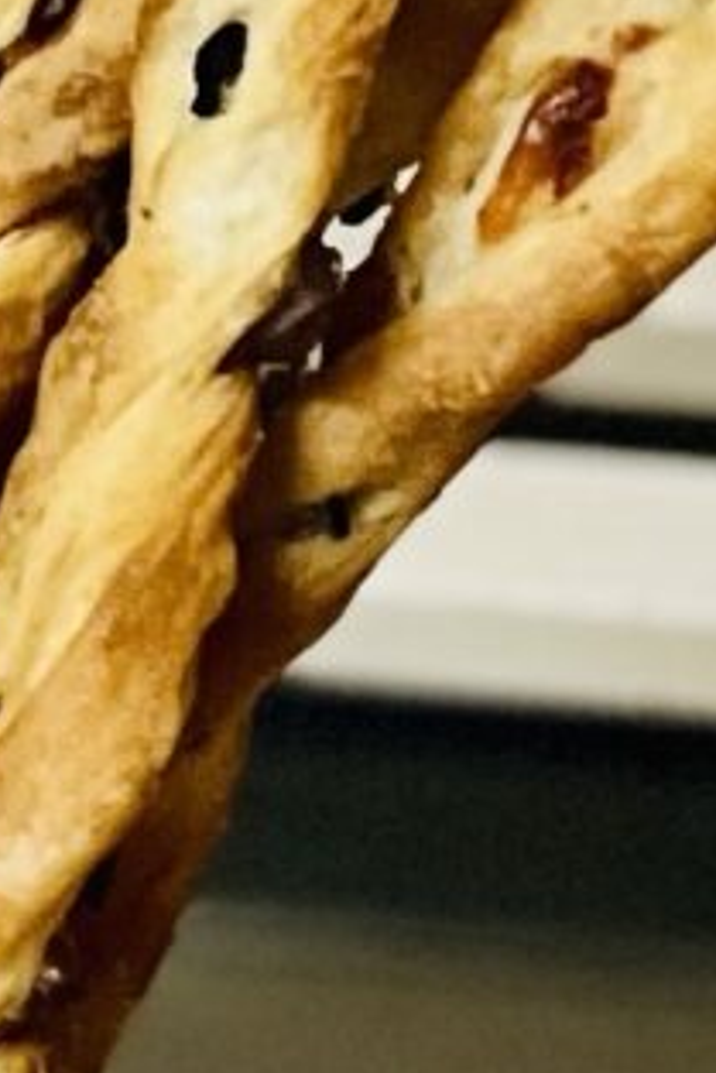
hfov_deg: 5.2
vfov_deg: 7.8
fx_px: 7807
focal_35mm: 262
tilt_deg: -18.0
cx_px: -322
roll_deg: +0.4
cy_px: 233
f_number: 2.8
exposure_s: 1/33
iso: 200
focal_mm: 9
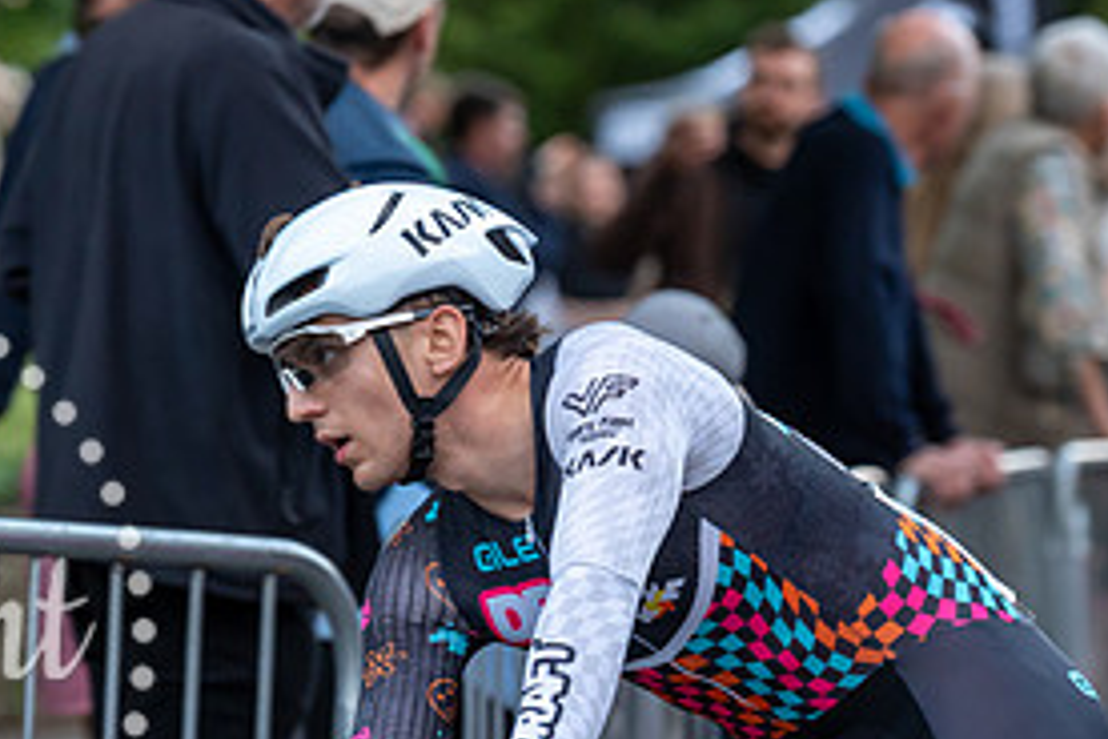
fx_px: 8586
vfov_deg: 4.9
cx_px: 401
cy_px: 432
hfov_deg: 7.4
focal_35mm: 279
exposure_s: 1/800
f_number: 3.5
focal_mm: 133
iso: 2000
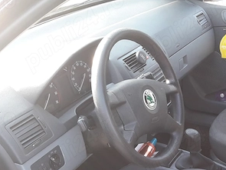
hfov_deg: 33.7
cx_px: 128
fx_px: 372
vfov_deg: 24.8
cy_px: 157
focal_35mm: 57
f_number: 1.9
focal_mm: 3.7
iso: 50
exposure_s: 1/50
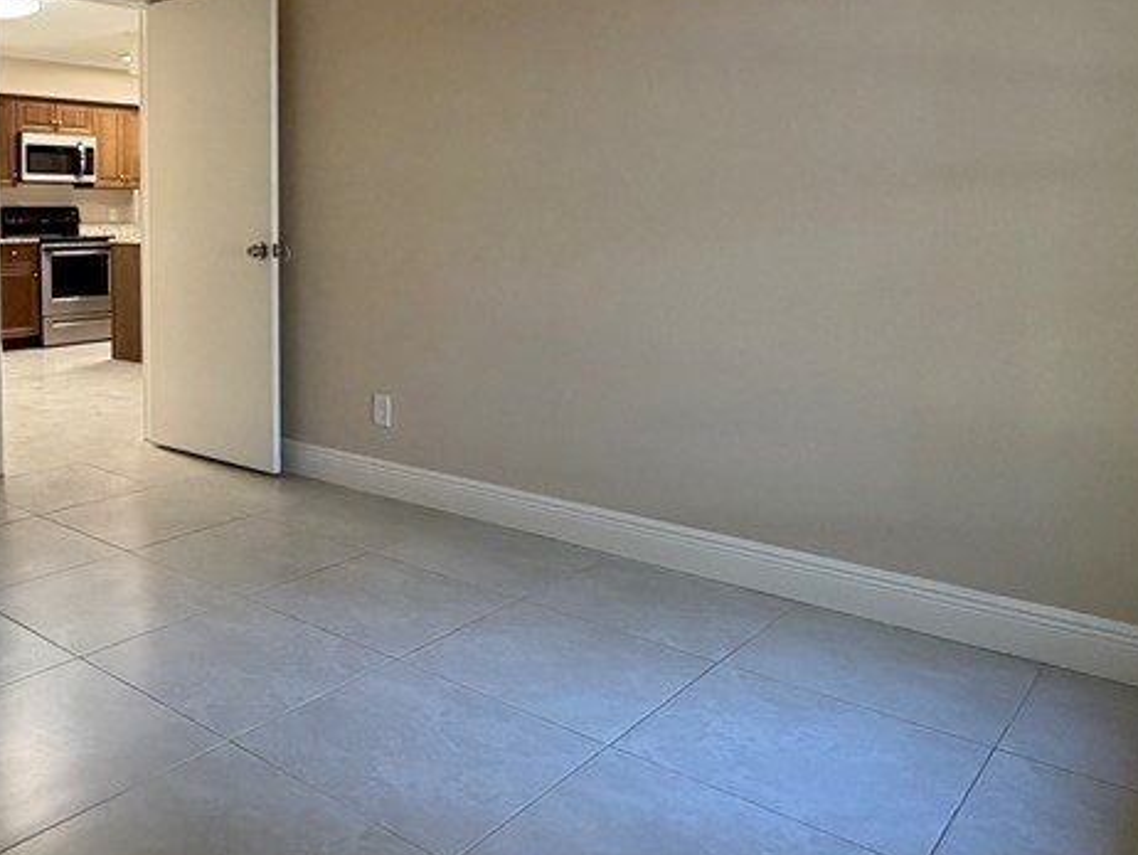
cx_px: 266
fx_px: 1020
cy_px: 246
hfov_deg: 55.2
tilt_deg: -1.9
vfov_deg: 44.4
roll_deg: +1.0
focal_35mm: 31
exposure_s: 1/60
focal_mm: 2.22
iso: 320
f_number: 2.2
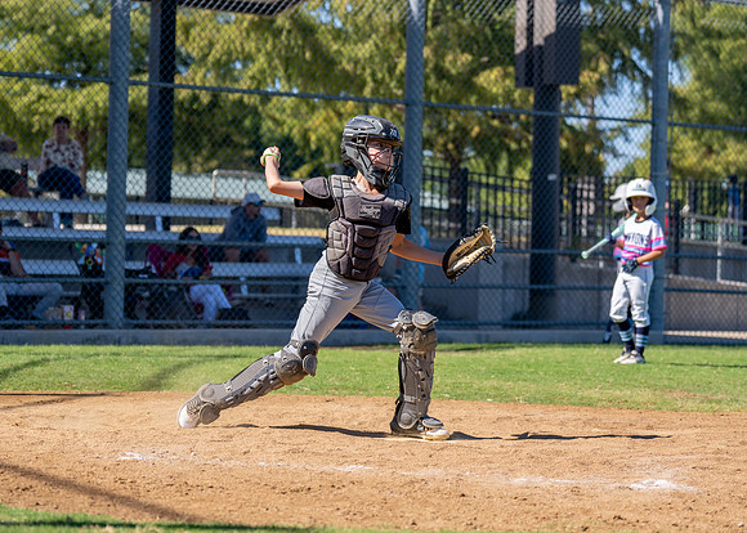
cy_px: 238
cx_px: 370
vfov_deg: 14.8
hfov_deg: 20.7
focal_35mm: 97
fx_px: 2049
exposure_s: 1/2500
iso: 100
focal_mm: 70
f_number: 2.8
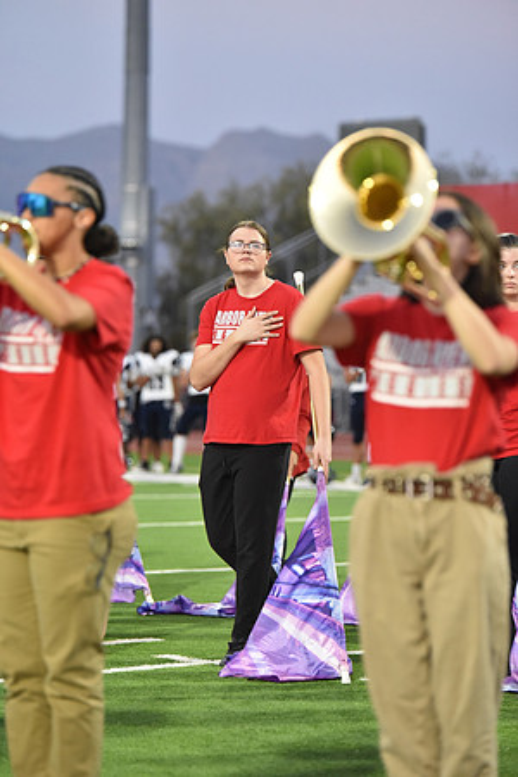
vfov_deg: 14.7
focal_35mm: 140
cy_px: 388
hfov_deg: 9.8
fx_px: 3021
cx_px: 259
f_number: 2.8
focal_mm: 140
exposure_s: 1/1000
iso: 6400
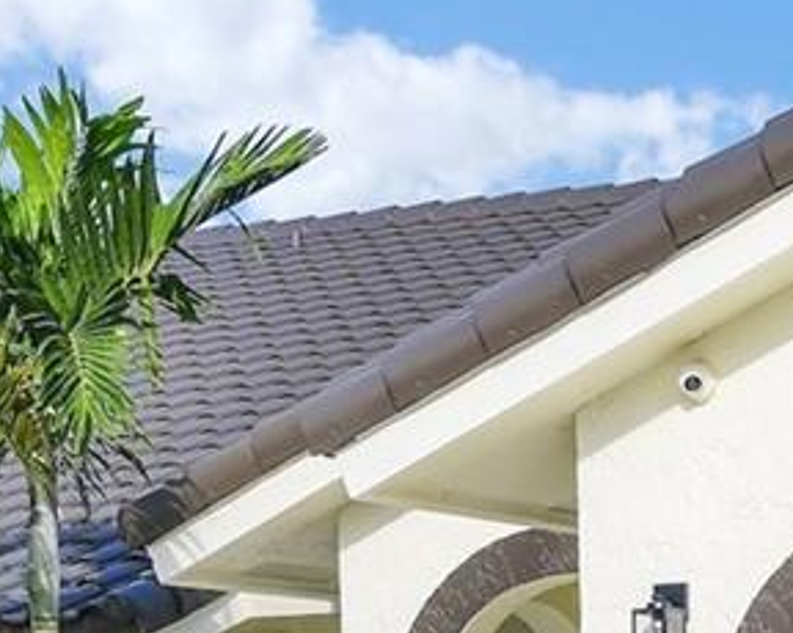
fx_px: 3424
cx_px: 1209
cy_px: 823
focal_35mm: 146
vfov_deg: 10.3
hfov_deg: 12.5
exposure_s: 1/500
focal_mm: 28
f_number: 11
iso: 200
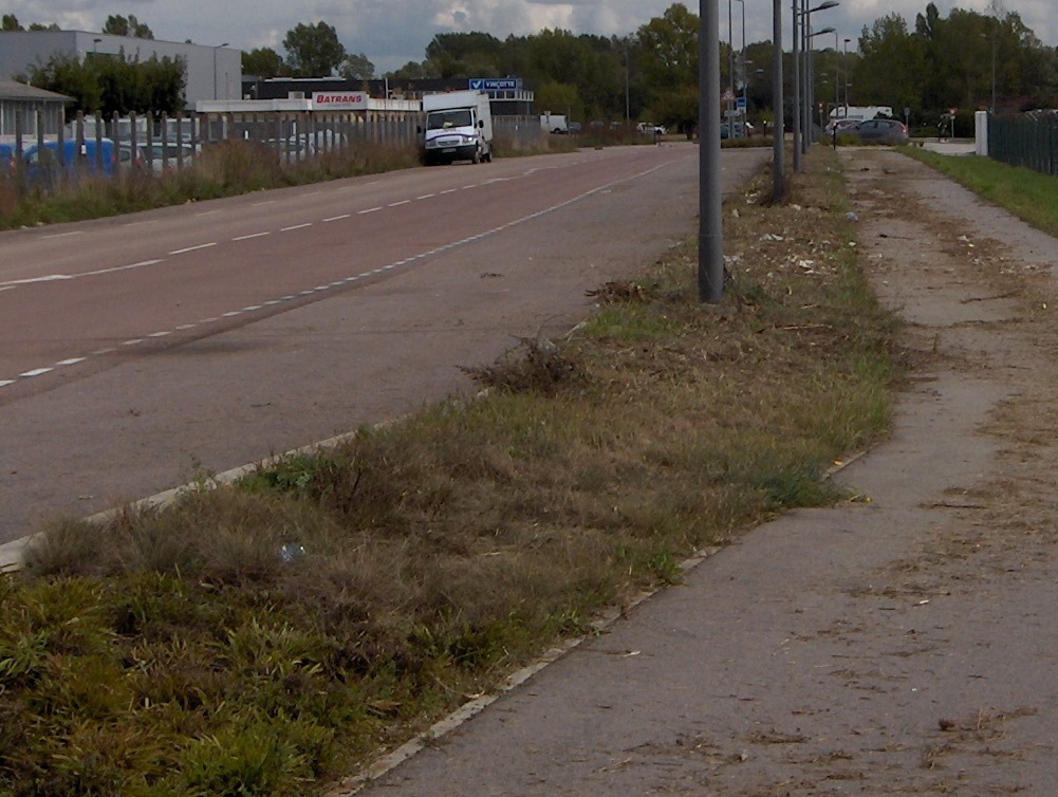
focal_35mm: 101
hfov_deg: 19.3
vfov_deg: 14.7
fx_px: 3092
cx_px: 777
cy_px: 265
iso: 100
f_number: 4.8
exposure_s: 1/862
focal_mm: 8
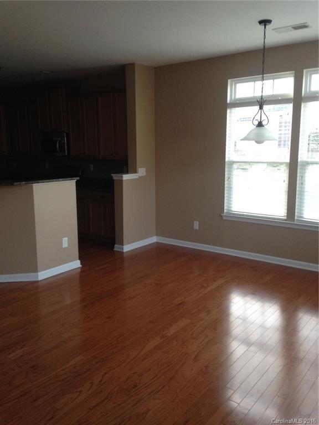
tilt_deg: -10.3
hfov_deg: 42.9
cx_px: 160
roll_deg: +0.0
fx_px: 405
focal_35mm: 33
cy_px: 212
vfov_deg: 55.4
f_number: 2.4
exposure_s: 1/20
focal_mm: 4.12
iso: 125
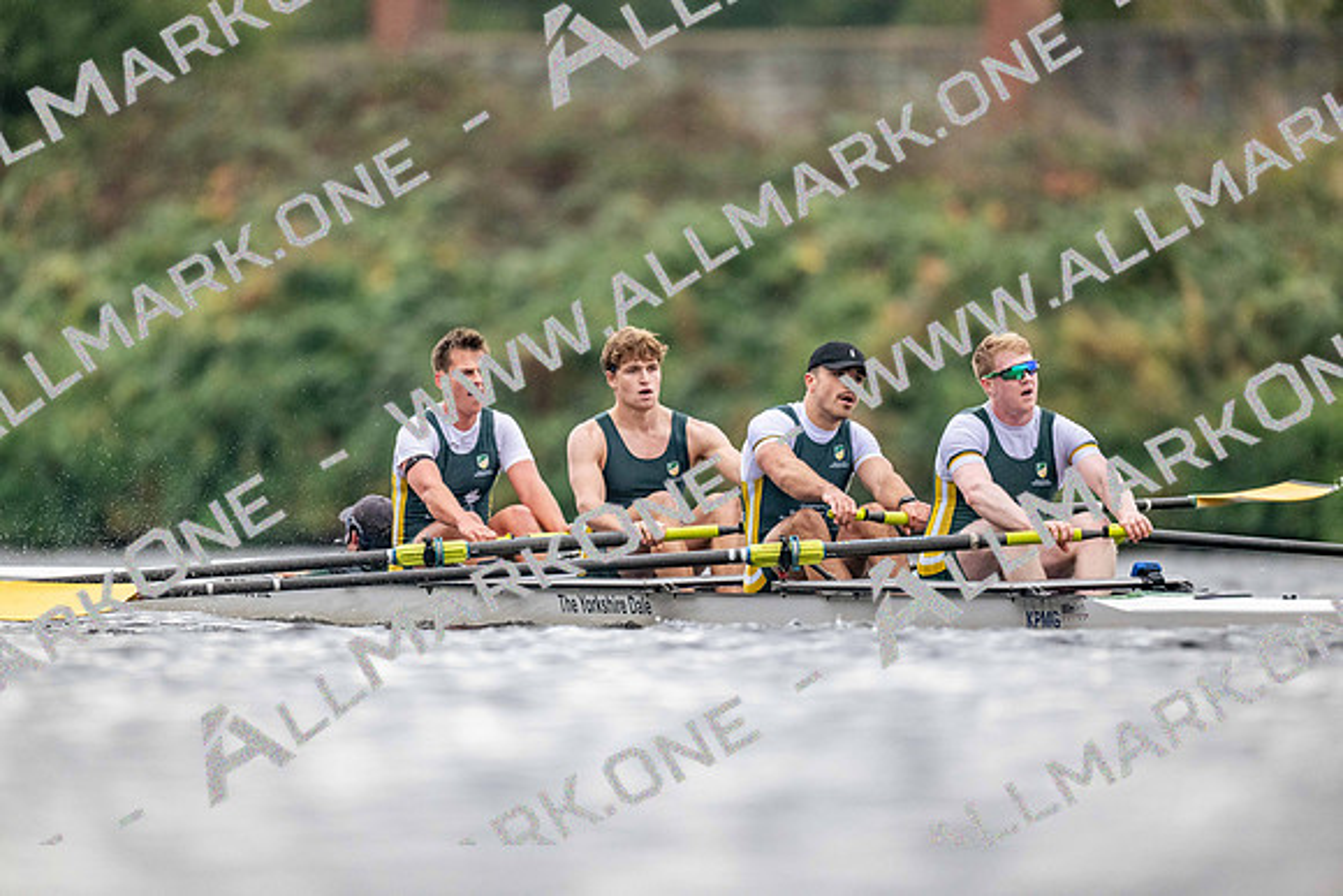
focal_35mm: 600
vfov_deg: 2.3
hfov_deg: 3.4
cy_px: 448
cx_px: 672
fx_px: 22388
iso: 3600
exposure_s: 1/2500
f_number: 4
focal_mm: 600
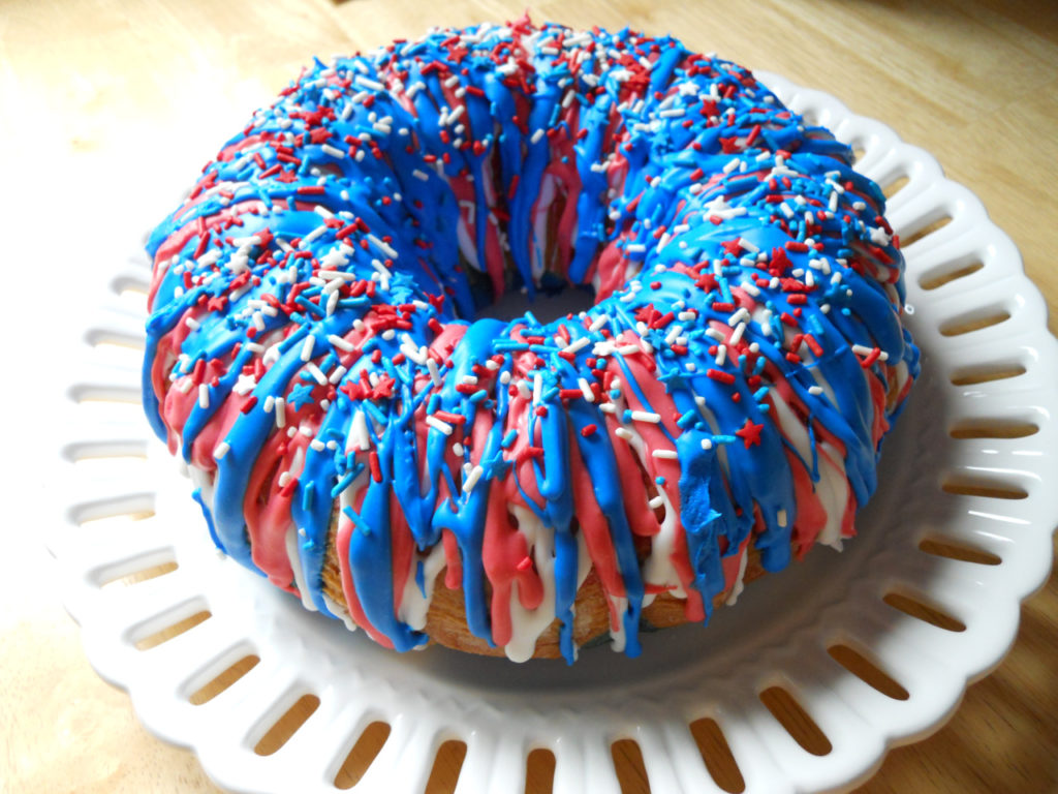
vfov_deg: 49.7
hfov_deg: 63.4
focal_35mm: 28
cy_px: 397
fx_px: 856
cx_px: 529
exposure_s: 1/160
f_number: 2.7
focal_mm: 5
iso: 400
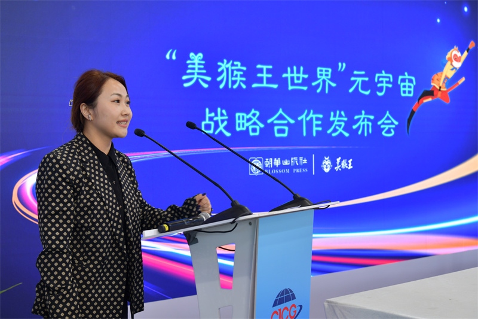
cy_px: 160
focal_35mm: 55
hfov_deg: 36.3
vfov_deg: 24.6
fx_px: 730
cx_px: 239
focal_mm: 55
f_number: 5.6
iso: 400
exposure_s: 1/80
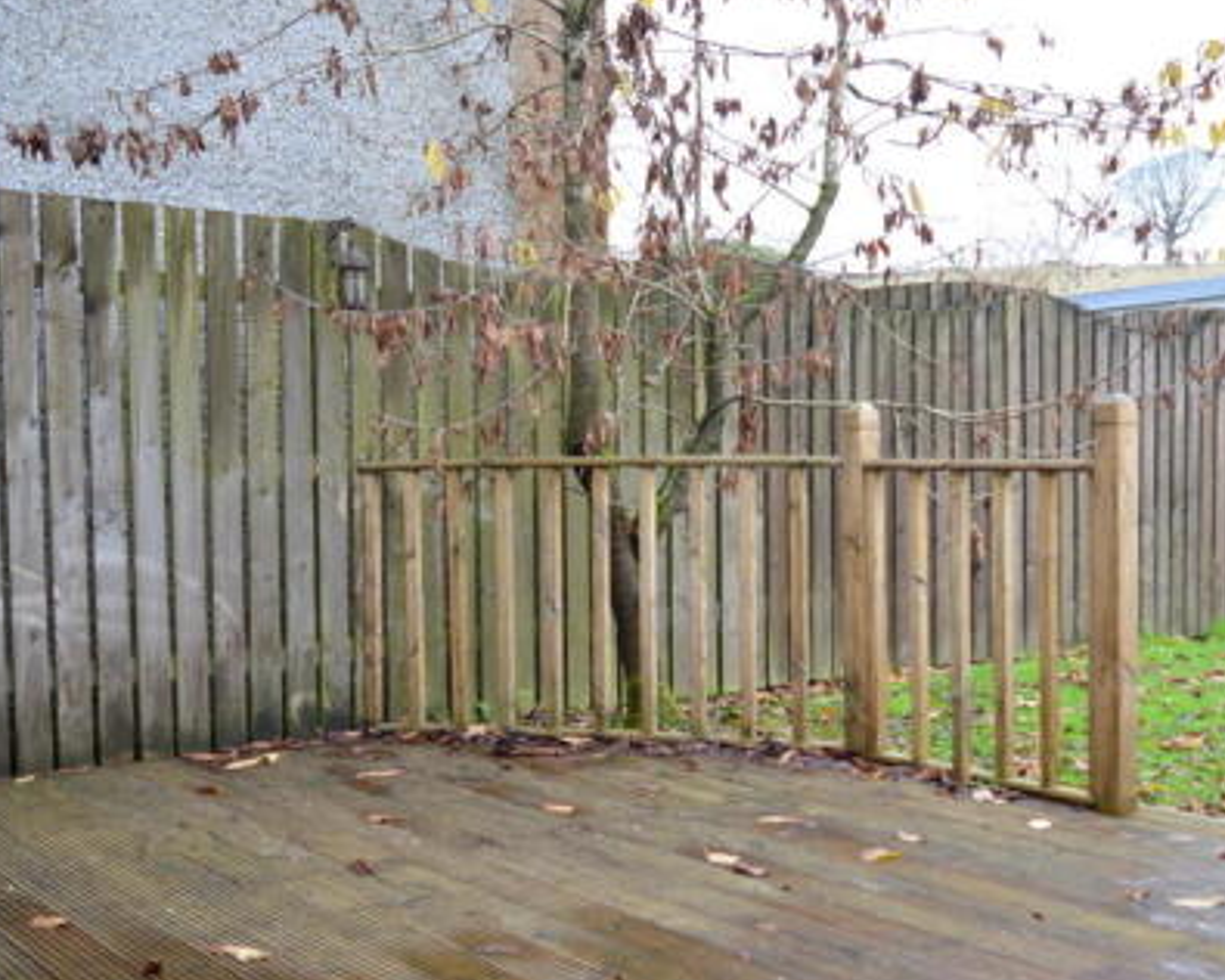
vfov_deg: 35.5
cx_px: 878
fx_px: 1523
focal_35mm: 42
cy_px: 589
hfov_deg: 42.8
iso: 100
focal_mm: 18
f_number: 4
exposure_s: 1/40
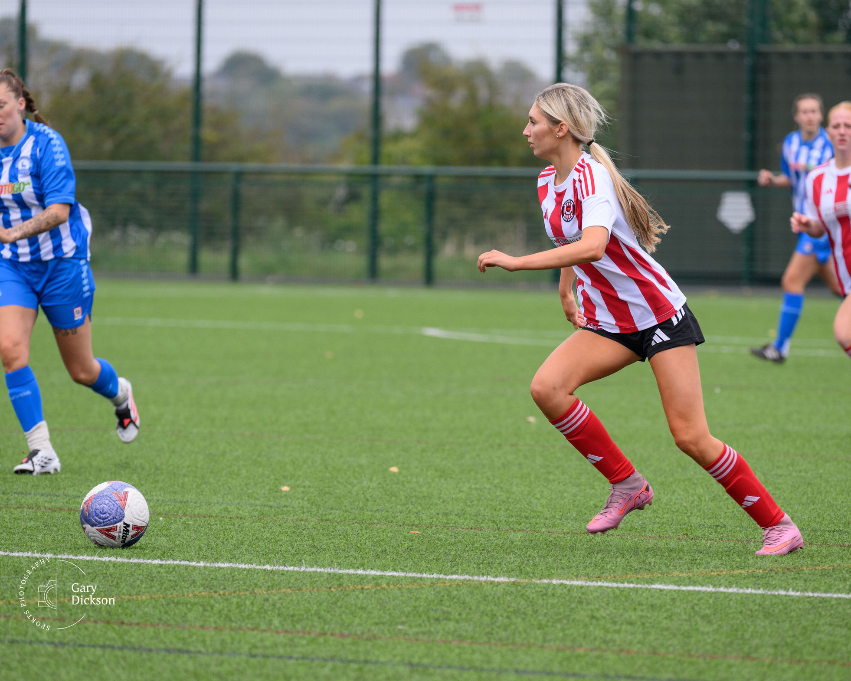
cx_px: 520
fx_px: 9144
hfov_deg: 5.3
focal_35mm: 363
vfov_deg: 4.3
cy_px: 385
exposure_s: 1/1000
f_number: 5
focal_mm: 270
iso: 720
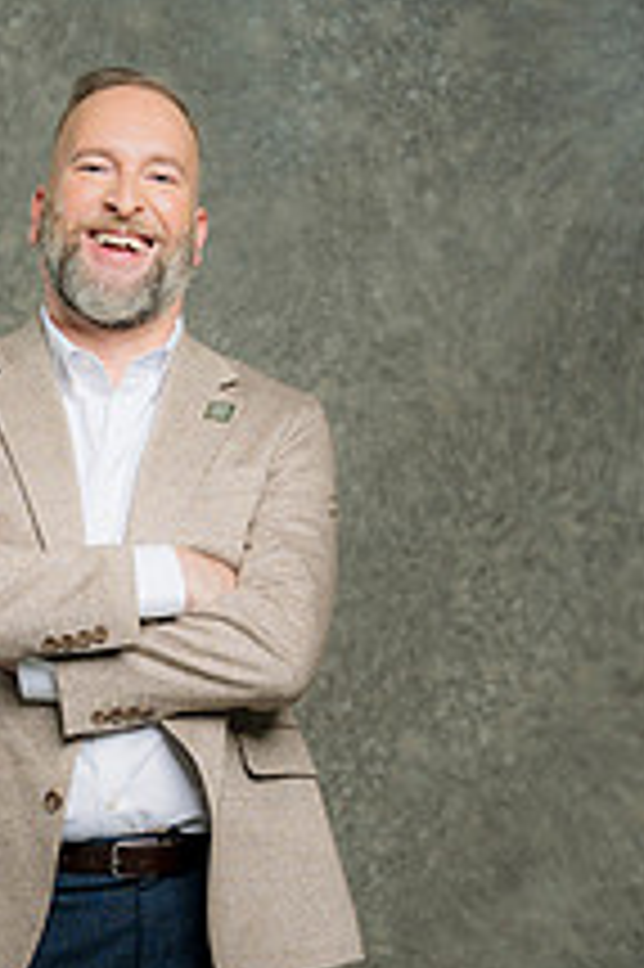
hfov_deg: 11.8
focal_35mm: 115
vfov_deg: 17.5
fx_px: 3091
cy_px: 887
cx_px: 95
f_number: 4
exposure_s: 1/160
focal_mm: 55
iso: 125
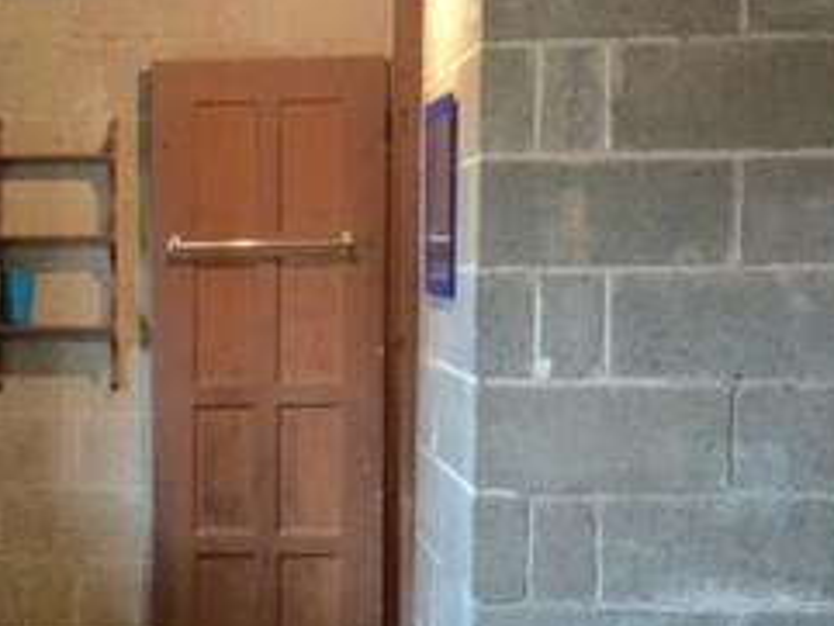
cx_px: -3
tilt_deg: -5.2
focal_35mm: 77
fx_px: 1856
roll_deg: -0.4
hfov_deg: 24.2
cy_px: 425
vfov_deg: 19.1
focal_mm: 4.15
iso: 125
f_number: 2.2
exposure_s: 1/8
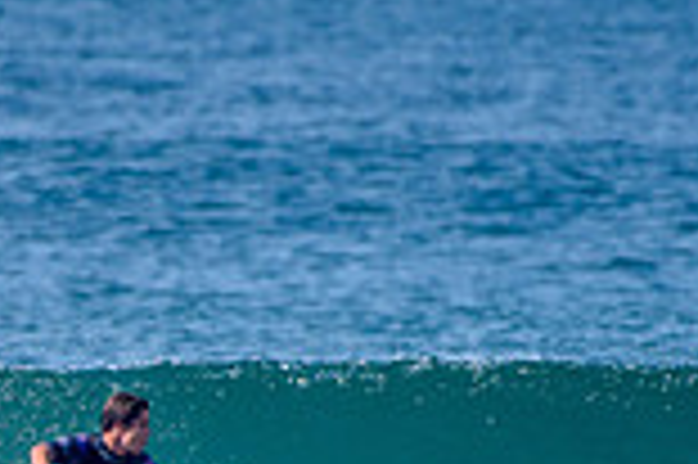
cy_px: 534
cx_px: 86
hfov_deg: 1.1
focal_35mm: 1875
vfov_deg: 0.7
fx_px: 36315
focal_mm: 500
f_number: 5.6
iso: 160
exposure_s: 1/2000
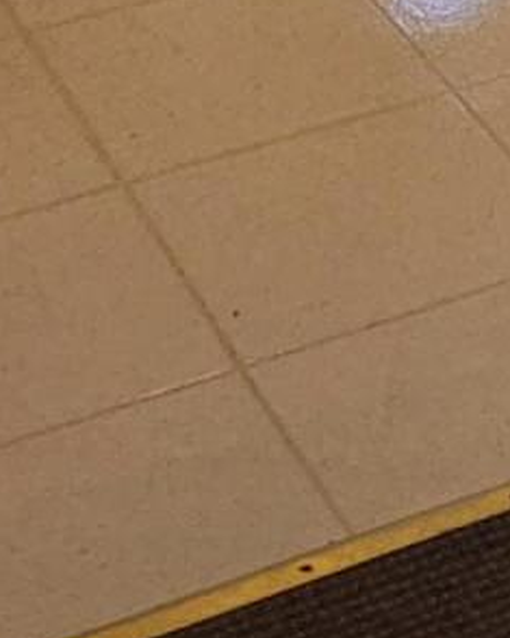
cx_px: 927
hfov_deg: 8.9
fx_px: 3134
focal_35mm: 166
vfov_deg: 9.6
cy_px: -1122
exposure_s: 1/39
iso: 320
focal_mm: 7
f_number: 1.8
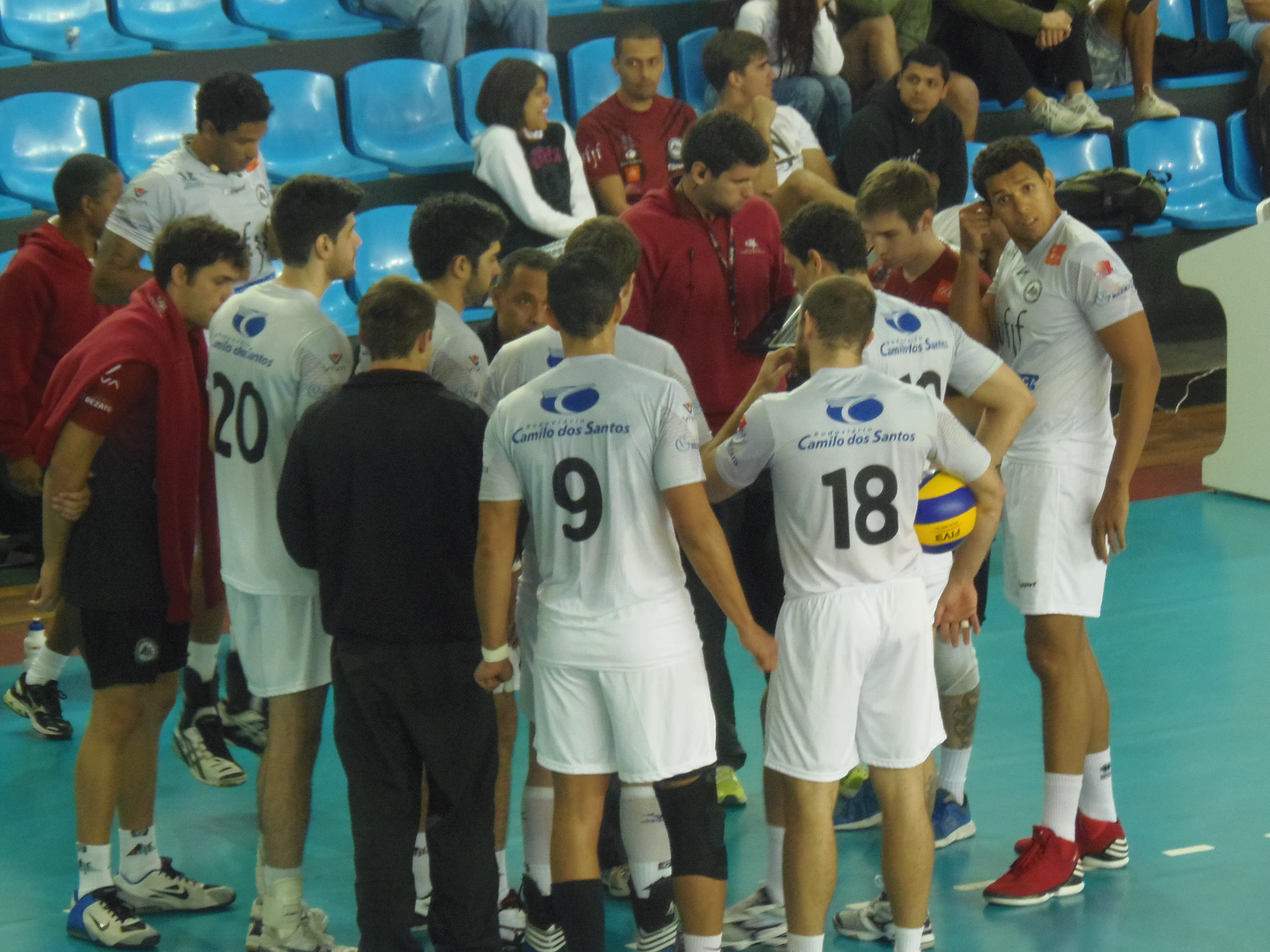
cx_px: 635
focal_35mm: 211
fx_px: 7741
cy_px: 476
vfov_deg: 7.0
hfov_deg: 9.4
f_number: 5
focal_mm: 39.2
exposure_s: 1/25
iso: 400
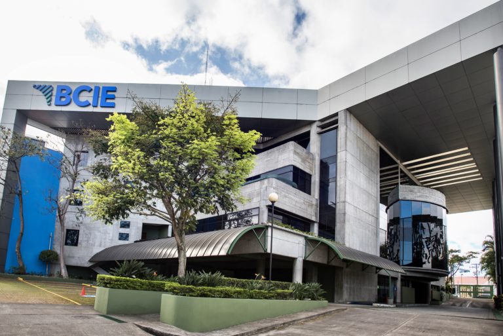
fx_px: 238
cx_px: 252
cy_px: 168
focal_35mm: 17
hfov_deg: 93.2
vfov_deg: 70.5
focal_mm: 17
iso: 200
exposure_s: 1/640
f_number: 4.5
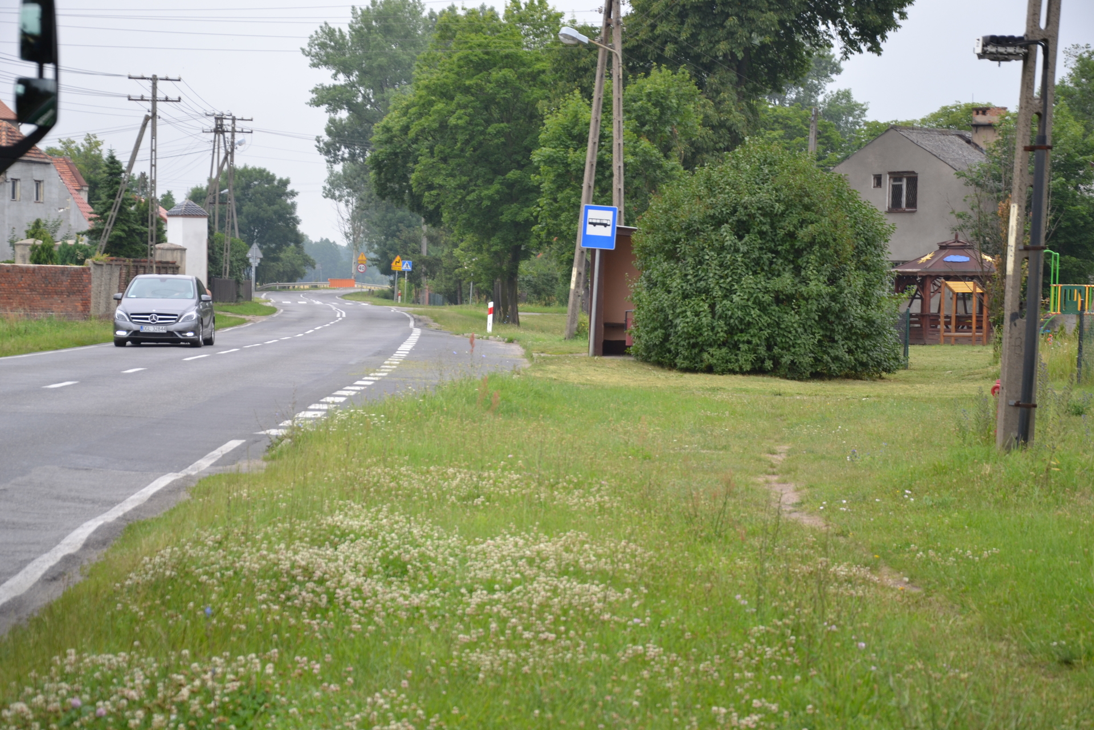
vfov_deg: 14.7
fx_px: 2826
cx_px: 547
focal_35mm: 93
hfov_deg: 21.9
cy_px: 365
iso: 160
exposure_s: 1/125
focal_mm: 62
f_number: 5.6
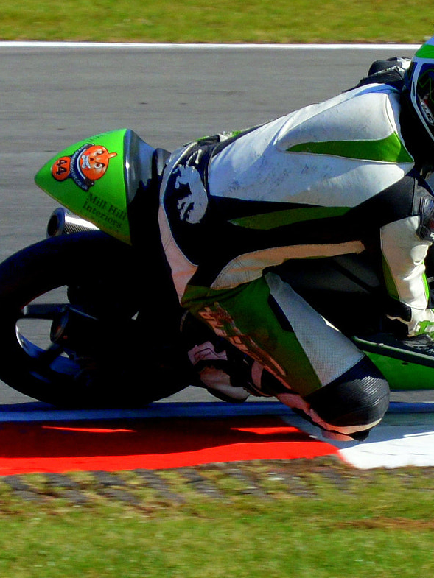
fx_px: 2707
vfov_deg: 12.2
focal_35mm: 162
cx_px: 353
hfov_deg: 9.1
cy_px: 261
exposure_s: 1/1600
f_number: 6.3
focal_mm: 55
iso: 400
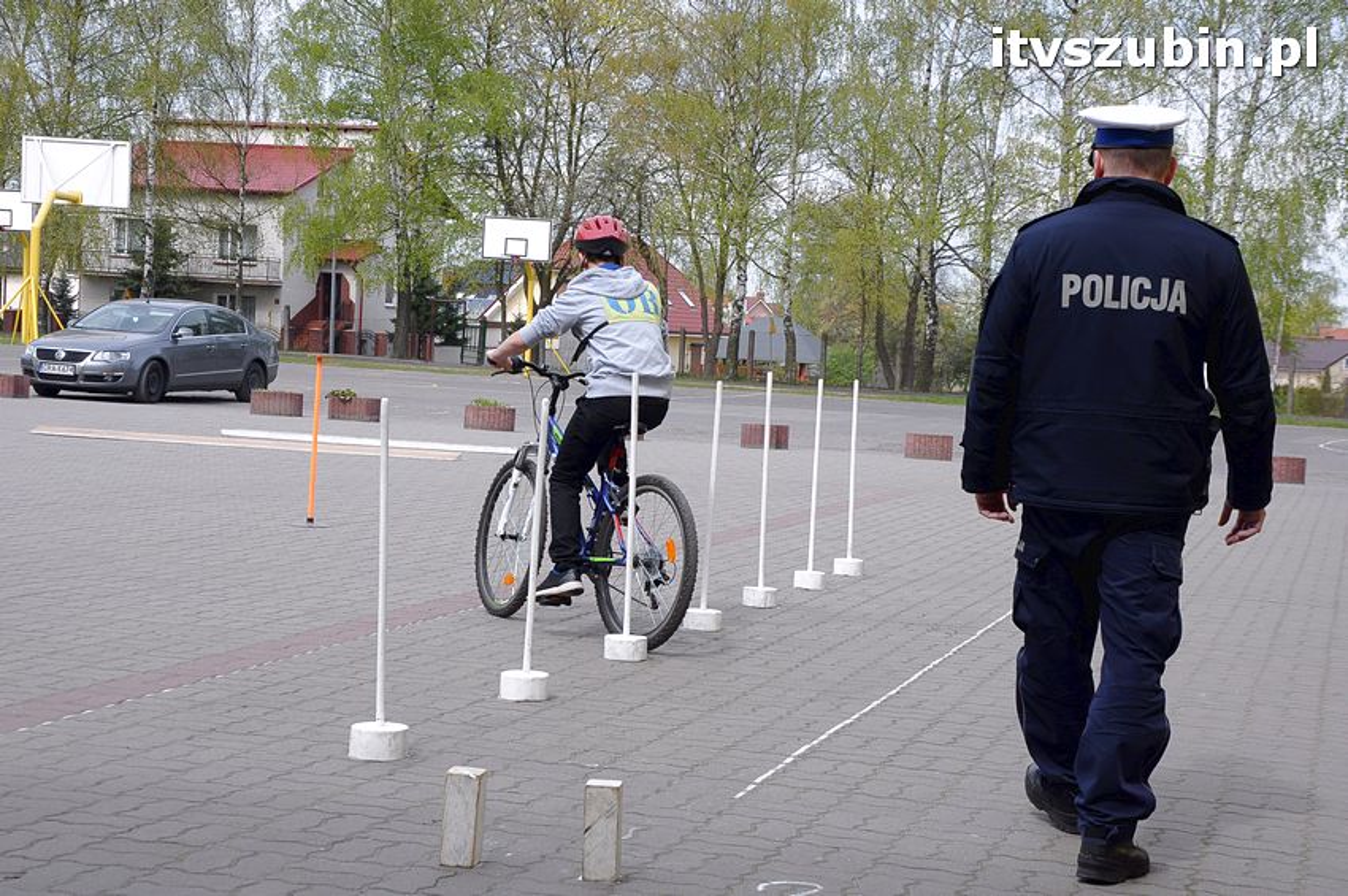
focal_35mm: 63
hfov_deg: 31.9
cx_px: 674
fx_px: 2357
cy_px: 448
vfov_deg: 21.5
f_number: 10
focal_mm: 42
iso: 500
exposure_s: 1/400
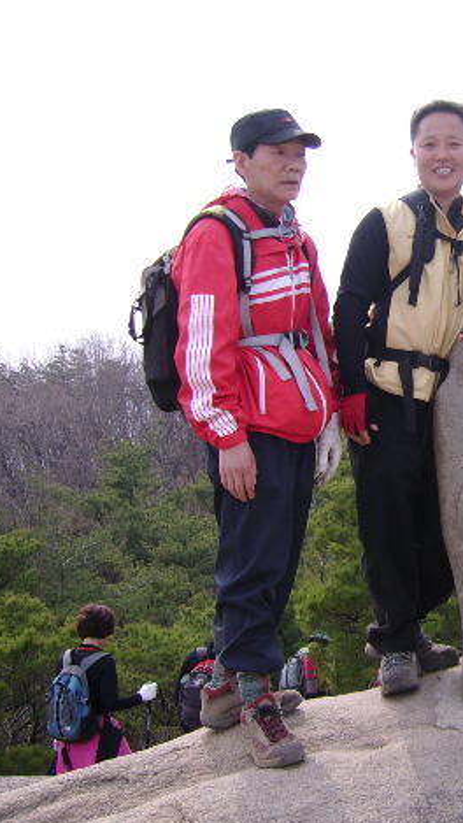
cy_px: 412
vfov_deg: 39.9
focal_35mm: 52
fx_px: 1134
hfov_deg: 22.0
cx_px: 495
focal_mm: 5.95
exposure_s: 1/594
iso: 50
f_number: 2.8
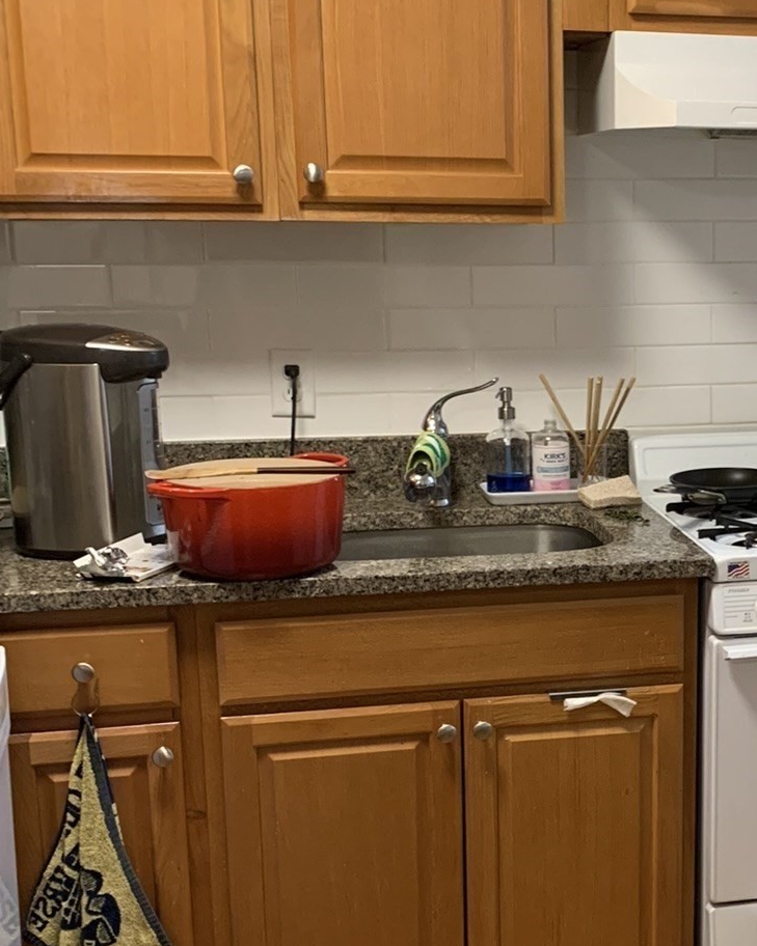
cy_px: 586
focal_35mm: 57
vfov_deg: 32.9
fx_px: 1597
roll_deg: +0.6
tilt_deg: -12.7
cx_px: 692
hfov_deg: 25.8
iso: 200
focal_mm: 4.25
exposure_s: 1/60
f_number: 1.8
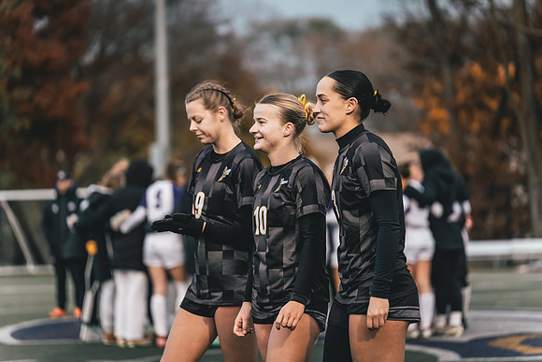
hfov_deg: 13.7
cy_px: 181
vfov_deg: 9.2
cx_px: 271
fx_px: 2259
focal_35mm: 150
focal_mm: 150
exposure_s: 1/1600
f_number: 2.8
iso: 800
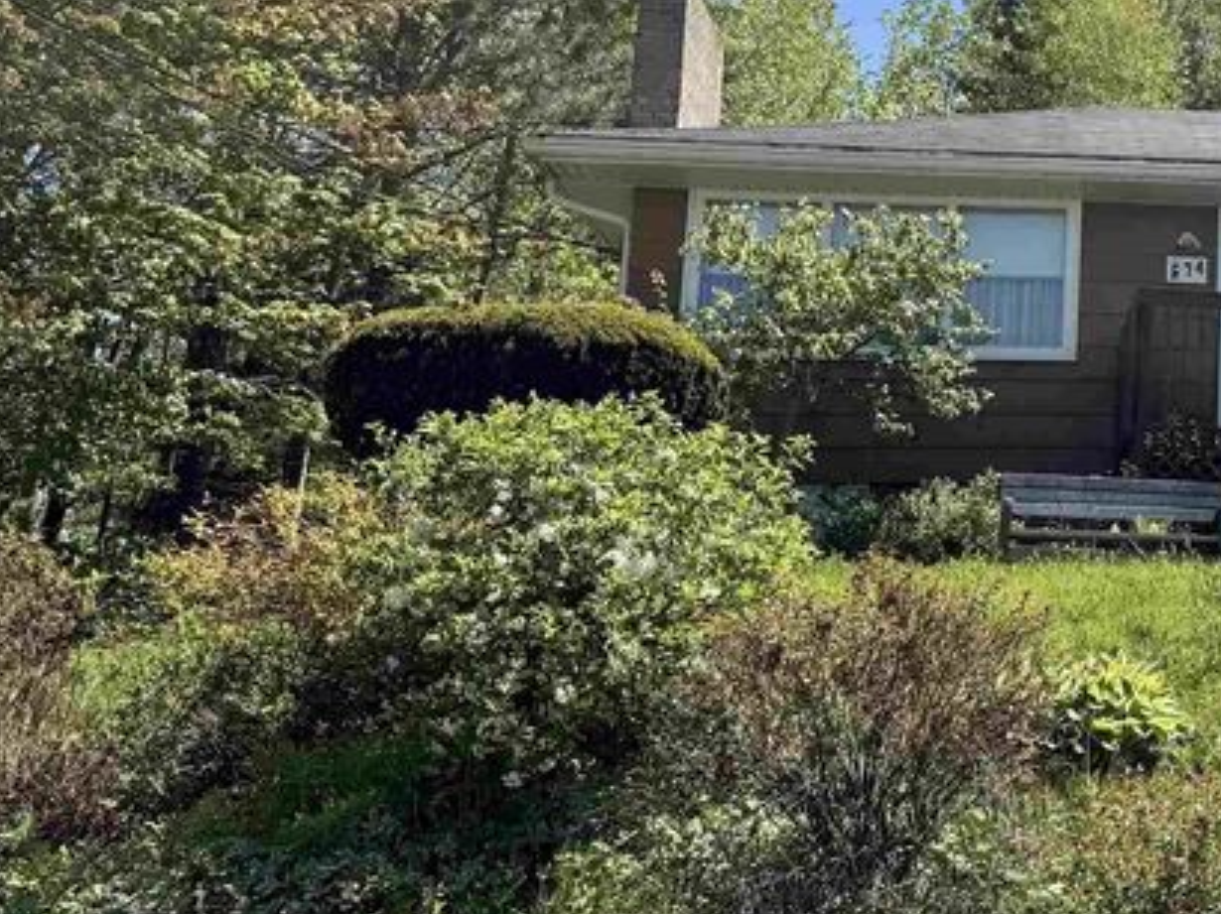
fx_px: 2115
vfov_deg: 24.1
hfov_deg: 27.8
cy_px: 232
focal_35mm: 60
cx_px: 1501
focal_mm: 6.76
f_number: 1.78
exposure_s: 1/3425
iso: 80
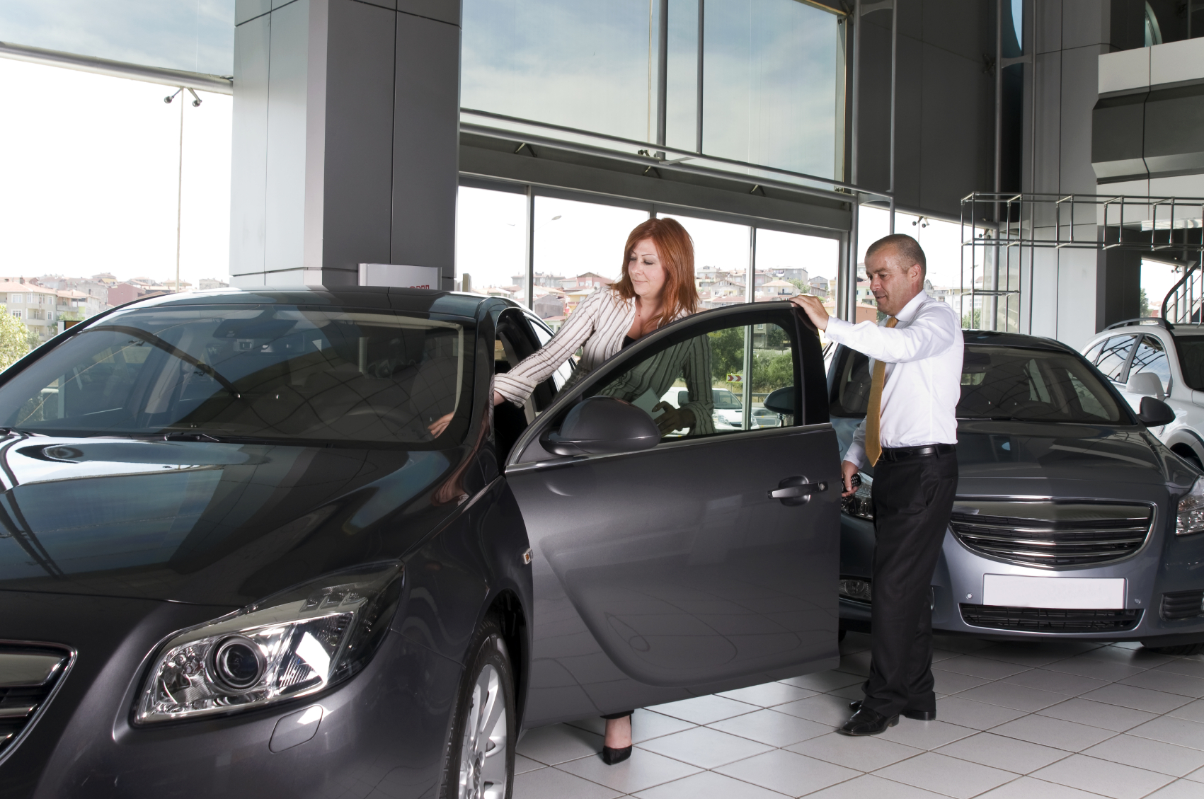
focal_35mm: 36
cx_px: 602
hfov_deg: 53.2
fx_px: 1202
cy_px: 400
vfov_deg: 36.8
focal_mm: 24
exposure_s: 1/30
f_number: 5
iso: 200
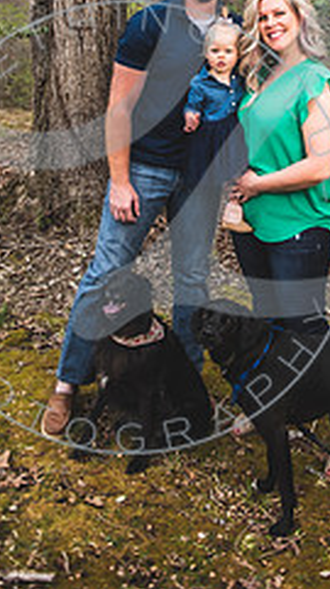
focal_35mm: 47
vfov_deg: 40.0
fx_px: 733
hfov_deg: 25.1
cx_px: 240
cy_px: 42
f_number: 2.8
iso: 100
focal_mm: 24
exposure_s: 1/500
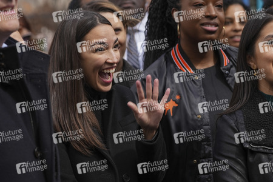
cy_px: 91
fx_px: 1024
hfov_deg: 15.2
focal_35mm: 135
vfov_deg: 10.2
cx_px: 136
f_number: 6.3
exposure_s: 1/640
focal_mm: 135
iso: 400
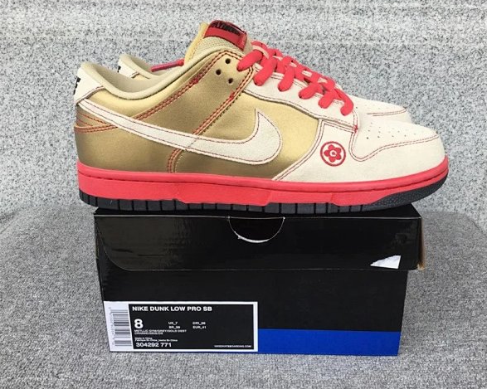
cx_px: 265
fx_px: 475
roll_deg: -0.3
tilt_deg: -18.2
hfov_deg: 54.2
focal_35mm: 33
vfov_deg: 44.5
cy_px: 193
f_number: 2.4
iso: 40
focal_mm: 3.3
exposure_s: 1/100
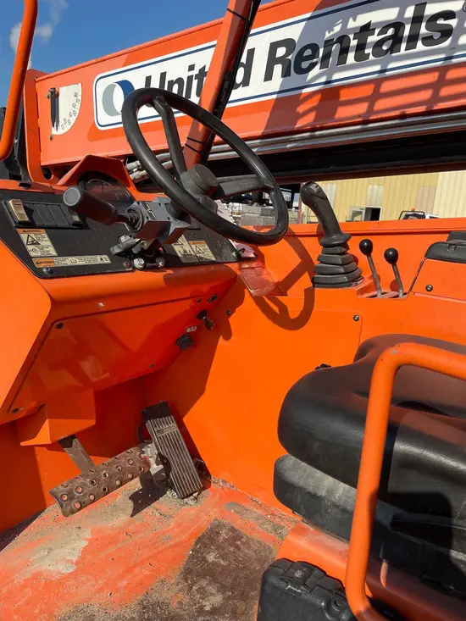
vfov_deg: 67.3
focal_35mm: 26
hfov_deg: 53.1
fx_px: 467
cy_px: 310
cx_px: 233
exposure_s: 1/3401
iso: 32
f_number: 1.6
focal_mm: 4.2
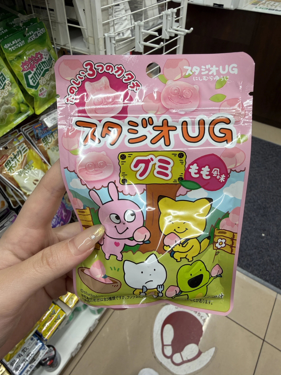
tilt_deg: -42.6
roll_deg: +0.6
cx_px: 140
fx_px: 260
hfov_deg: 56.8
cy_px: 188
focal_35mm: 24
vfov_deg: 71.6
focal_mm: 2.22
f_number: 2.2
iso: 100
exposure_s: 1/100
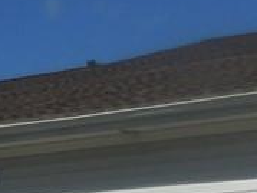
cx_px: 268
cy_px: 324
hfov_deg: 13.6
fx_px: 1061
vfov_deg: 9.9
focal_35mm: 143
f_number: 6.6
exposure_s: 1/1250
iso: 125
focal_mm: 4.5
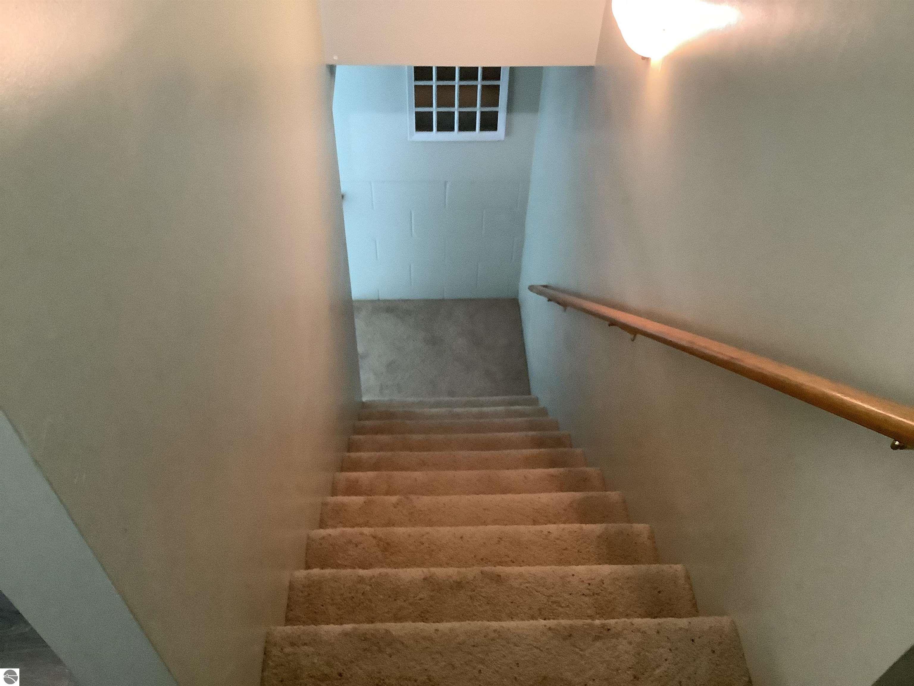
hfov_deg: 58.4
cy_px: 343
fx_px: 819
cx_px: 457
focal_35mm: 31
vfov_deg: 45.4
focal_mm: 3.3
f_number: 2.4
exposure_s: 1/30
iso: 500
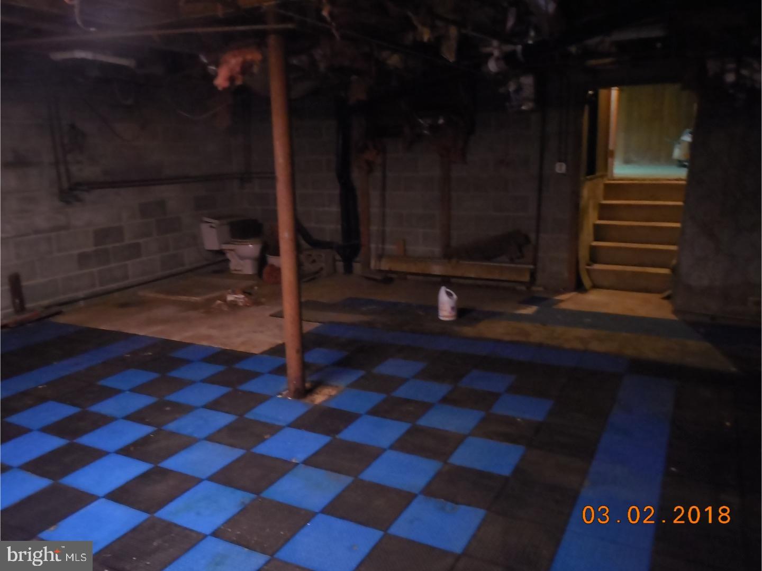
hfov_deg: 63.4
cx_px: 381
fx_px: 616
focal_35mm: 28
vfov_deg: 49.7
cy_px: 286
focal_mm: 5
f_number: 3.5
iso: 800
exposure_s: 1/4
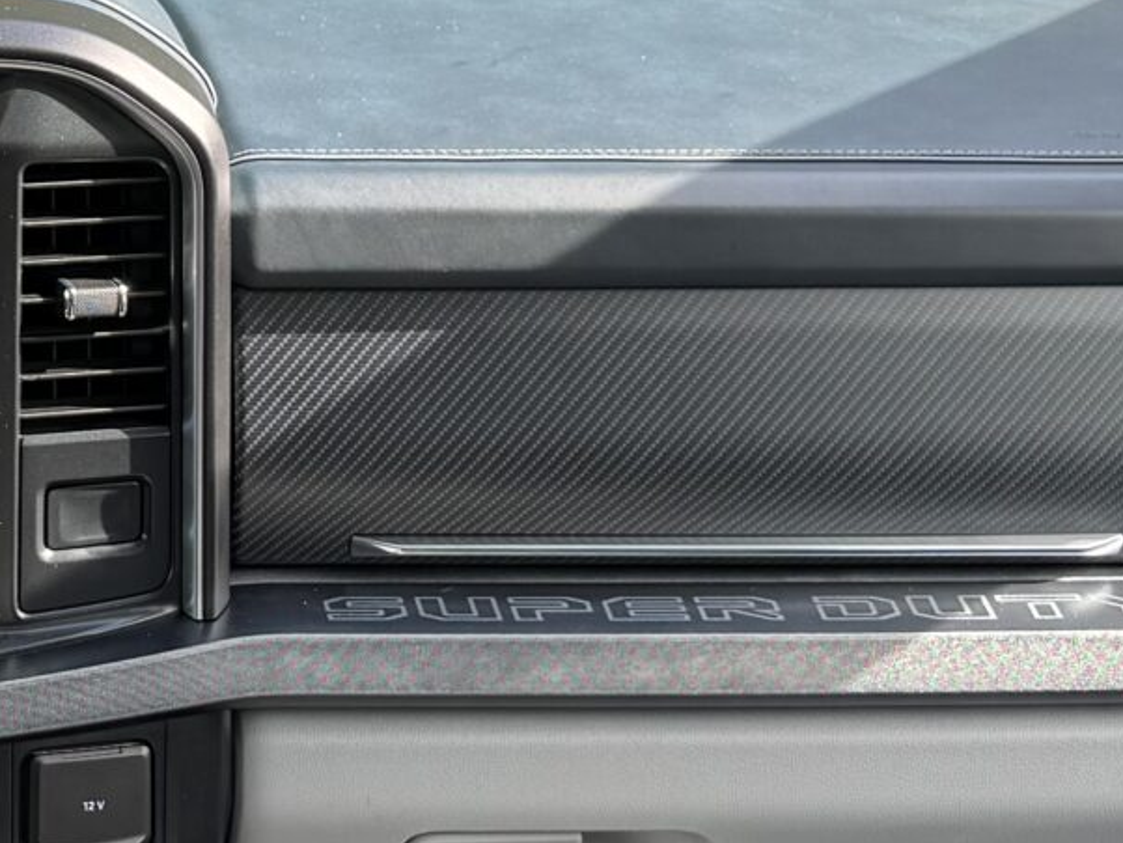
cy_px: 41
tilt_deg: -13.3
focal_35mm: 102
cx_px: -360
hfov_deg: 17.9
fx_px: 3310
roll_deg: -0.8
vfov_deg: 14.3
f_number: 1.78
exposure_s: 1/168
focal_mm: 6.76
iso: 64
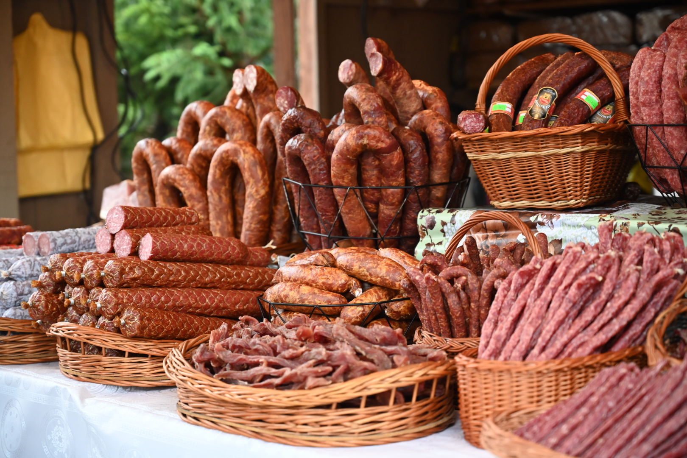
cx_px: 344
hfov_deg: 28.8
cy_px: 229
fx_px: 1336
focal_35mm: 70
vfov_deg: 19.5
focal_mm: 70
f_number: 4
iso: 2500
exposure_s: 1/250
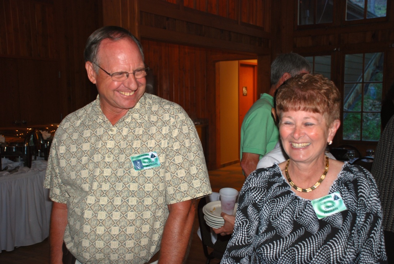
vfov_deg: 29.0
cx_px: 197
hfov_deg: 42.3
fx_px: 509
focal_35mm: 46
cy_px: 132
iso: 200
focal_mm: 31
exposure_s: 1/60
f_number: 4.2
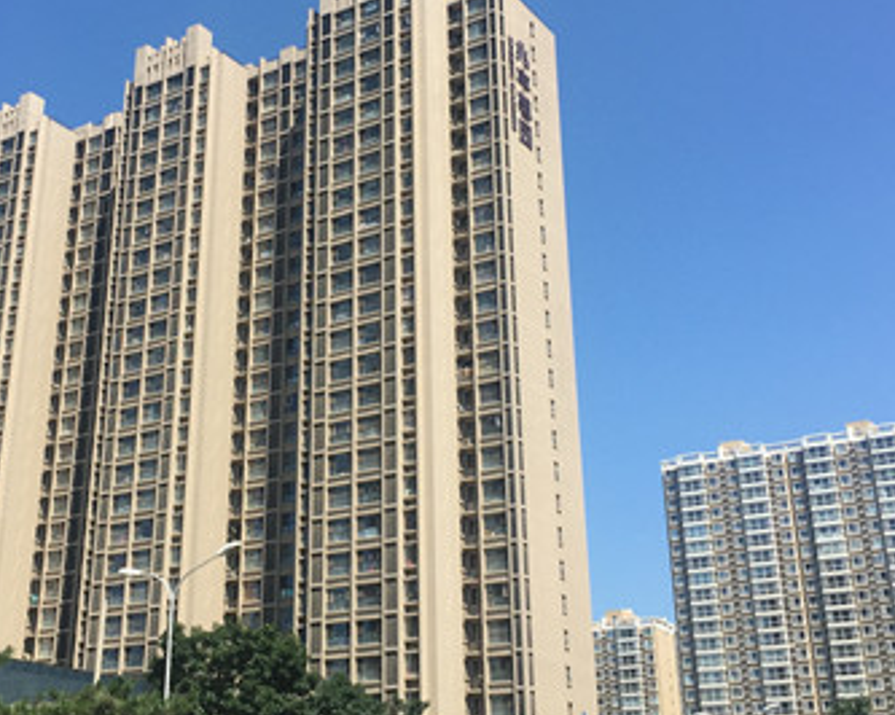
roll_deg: -1.4
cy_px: 274
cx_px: 347
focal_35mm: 51
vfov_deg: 29.6
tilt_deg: +25.6
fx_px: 1350
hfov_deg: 36.5
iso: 32
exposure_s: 1/1582
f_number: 2.2
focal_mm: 4.15
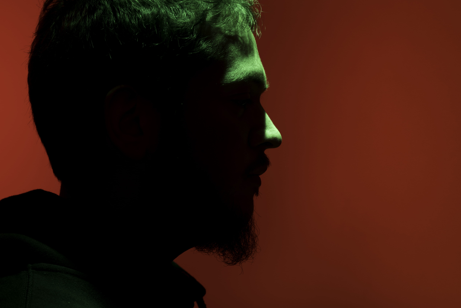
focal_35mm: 87
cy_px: 128
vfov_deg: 15.7
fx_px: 1114
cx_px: 248
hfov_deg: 23.4
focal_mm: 70
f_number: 6.3
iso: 100
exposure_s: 1/60
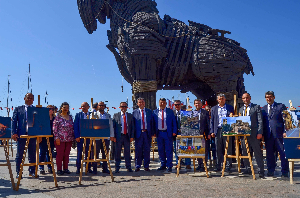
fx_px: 225
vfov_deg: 47.7
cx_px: 150
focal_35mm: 27
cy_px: 99
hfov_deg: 67.5
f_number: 9
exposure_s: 1/500
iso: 100
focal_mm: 18
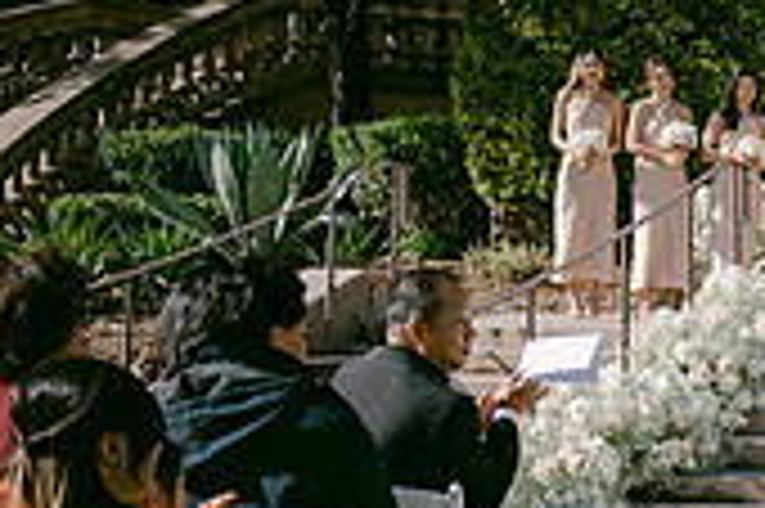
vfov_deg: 14.1
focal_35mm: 97
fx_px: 2059
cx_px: 1120
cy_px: 292
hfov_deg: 18.8
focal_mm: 28
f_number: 2.8
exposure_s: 1/2500
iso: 100
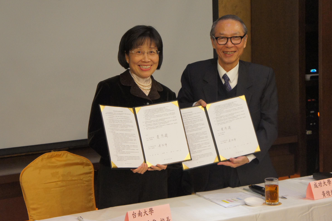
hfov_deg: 25.7
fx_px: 728
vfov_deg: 17.2
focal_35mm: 79
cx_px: 180
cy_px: 101
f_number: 5
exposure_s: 1/60
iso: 1600
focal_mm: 46
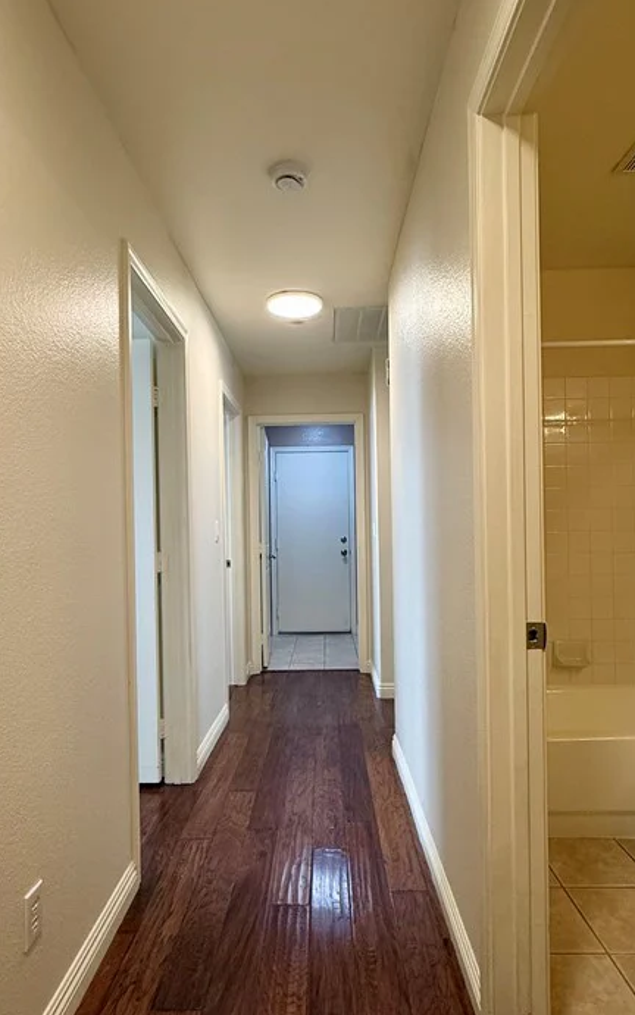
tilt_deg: +0.6
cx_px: 312
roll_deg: +1.1
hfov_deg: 55.1
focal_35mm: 22
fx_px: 609
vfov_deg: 79.6
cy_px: 535
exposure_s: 1/120
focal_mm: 2.22
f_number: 2.2
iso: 200
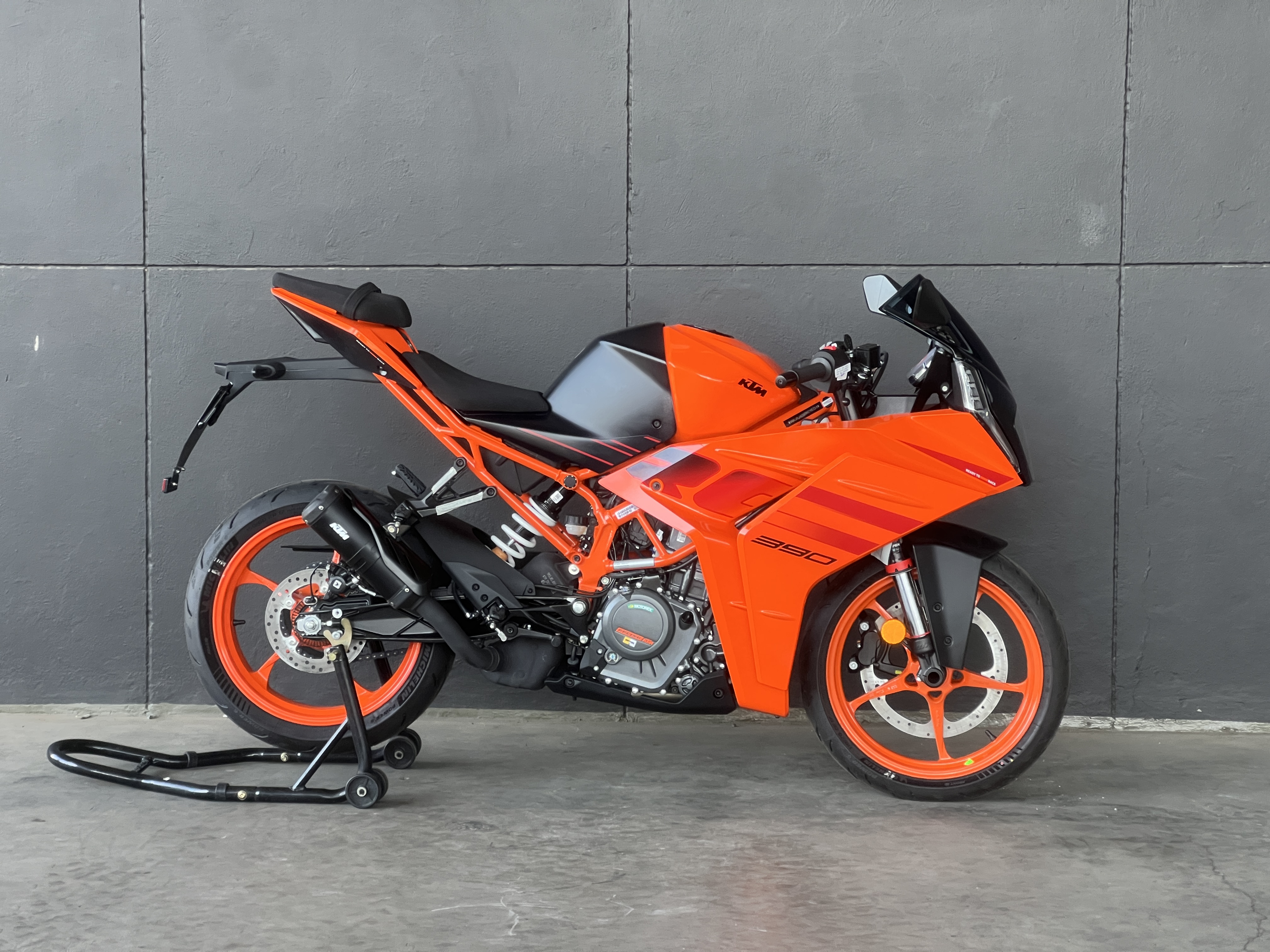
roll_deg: -1.2
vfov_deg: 19.1
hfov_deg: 25.3
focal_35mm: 77
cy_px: 476
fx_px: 2825
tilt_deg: -4.8
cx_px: 635
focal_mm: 9
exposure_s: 1/99
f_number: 2.8
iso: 125
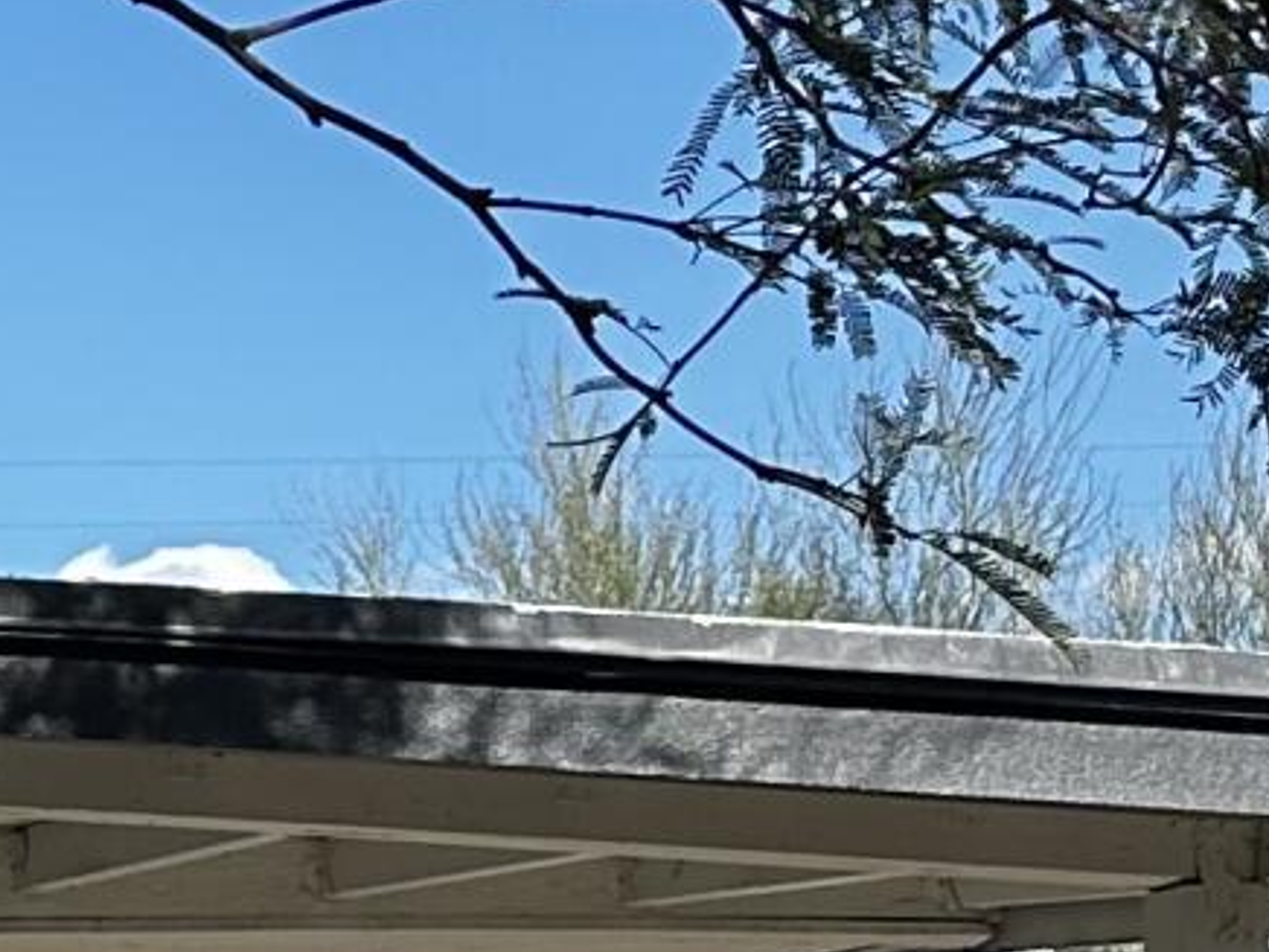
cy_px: 1959
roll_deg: +0.6
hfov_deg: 9.7
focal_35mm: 165
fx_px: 6049
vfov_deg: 8.5
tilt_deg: -3.0
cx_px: -2355
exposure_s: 1/1988
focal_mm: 6.86
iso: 80
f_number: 1.78
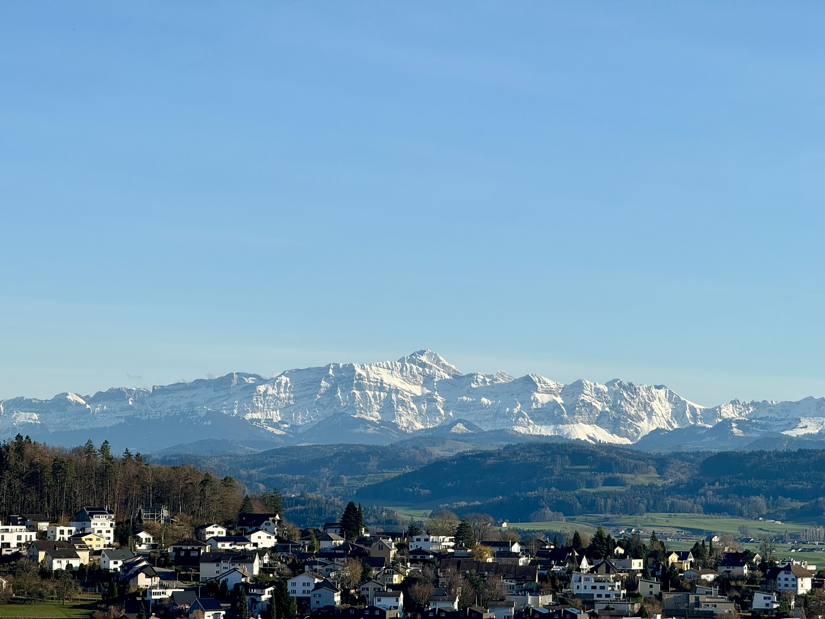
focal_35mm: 120
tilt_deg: +4.2
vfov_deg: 12.3
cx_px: 412
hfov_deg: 16.4
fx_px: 2860
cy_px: 310
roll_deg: -0.6
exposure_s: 1/1650
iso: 50
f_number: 2.8
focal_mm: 15.66
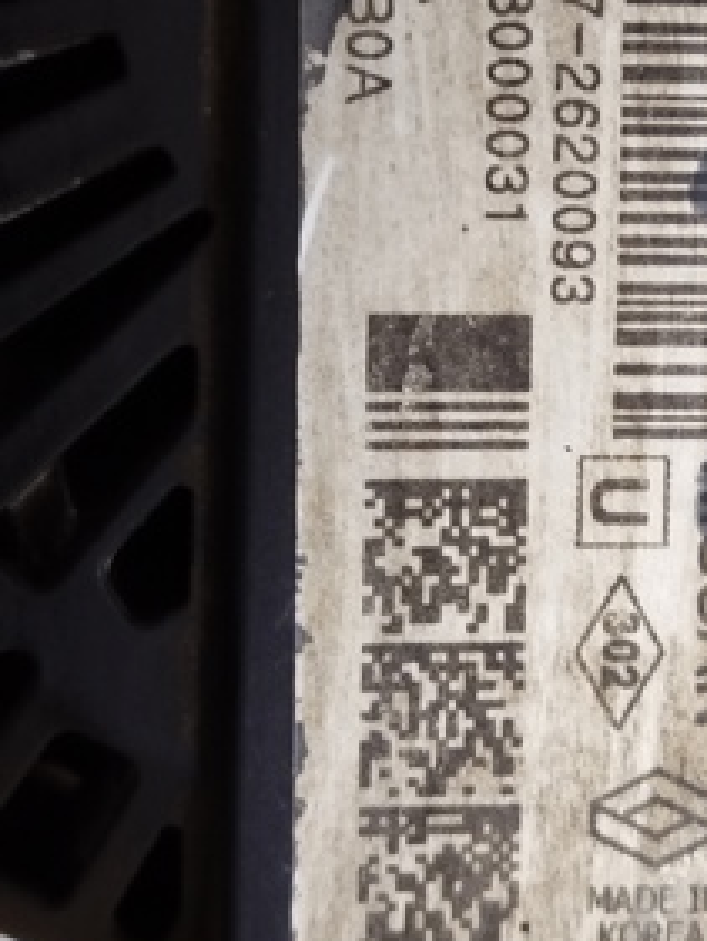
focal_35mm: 82
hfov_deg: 17.9
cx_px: 550
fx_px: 2231
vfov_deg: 23.7
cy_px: 295
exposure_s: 1/33
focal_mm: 5.31
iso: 500
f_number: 1.7
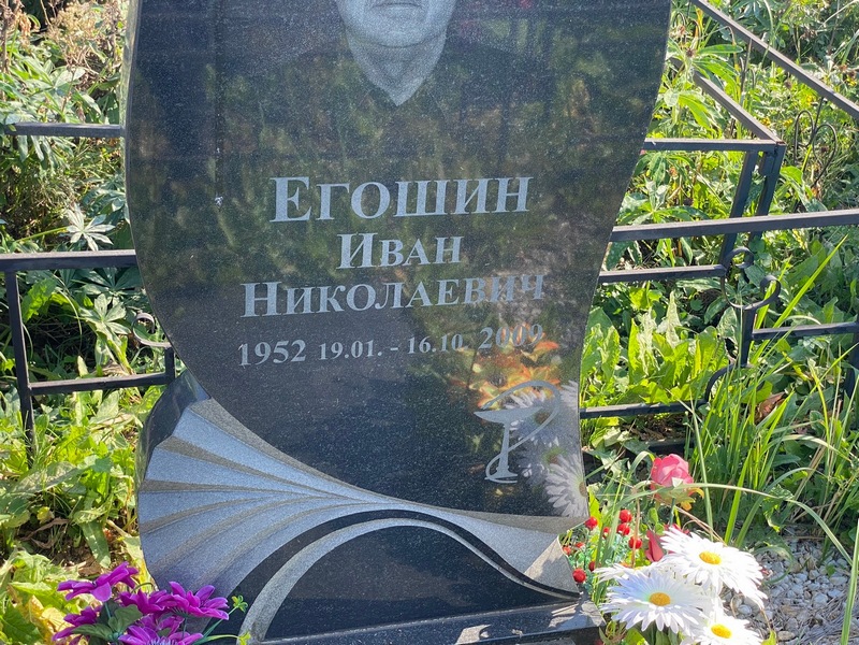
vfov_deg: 28.0
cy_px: 322
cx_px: 430
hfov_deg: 36.8
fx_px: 1290
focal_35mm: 52
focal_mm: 6
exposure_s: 1/255
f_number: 2
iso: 20
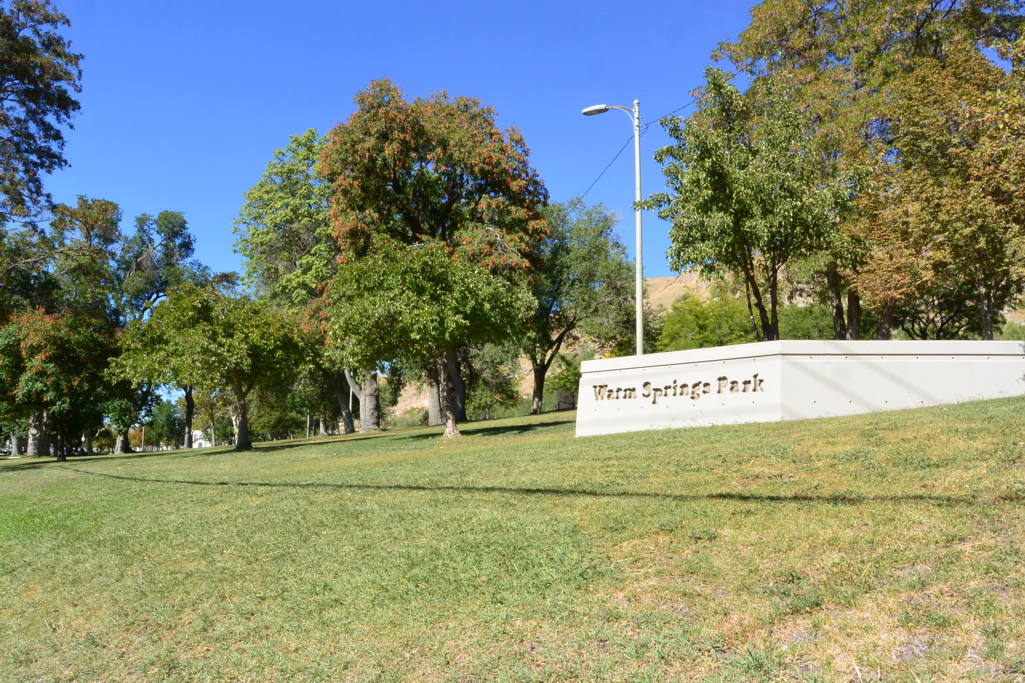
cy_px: 342
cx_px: 512
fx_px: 769
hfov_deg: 67.4
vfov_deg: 47.9
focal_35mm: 27
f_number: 16
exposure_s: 1/100
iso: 200
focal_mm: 10
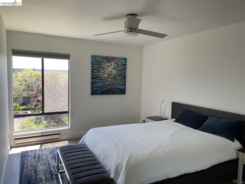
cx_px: 122
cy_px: 92
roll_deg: -1.3
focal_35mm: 26
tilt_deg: -5.0
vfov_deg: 53.1
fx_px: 184
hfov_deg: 67.3
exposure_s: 1/179
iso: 32
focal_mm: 4.2
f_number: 1.6
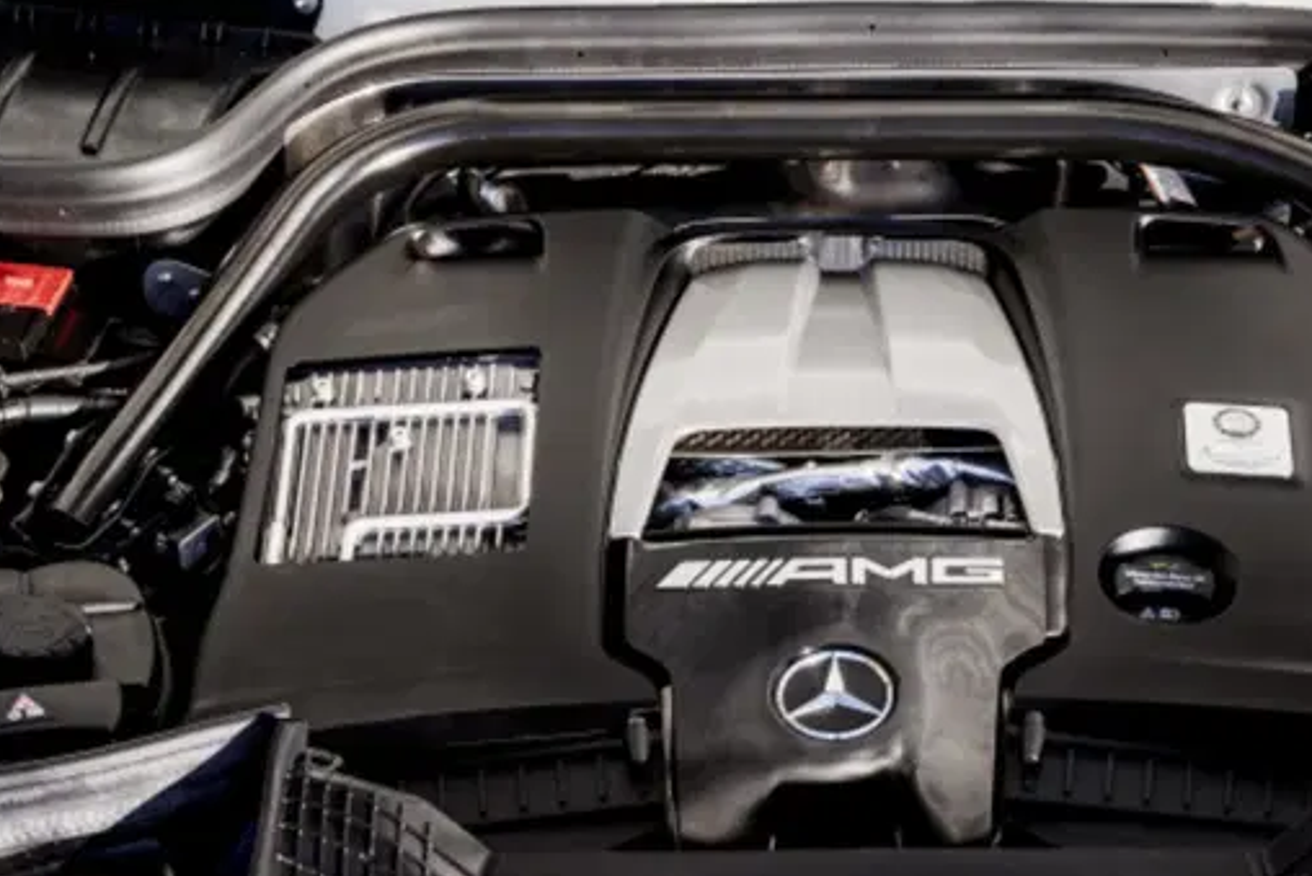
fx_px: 4994
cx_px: 859
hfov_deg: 14.9
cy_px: 801
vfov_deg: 10.0
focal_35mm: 137
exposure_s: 1/50
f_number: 16
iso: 100
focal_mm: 58
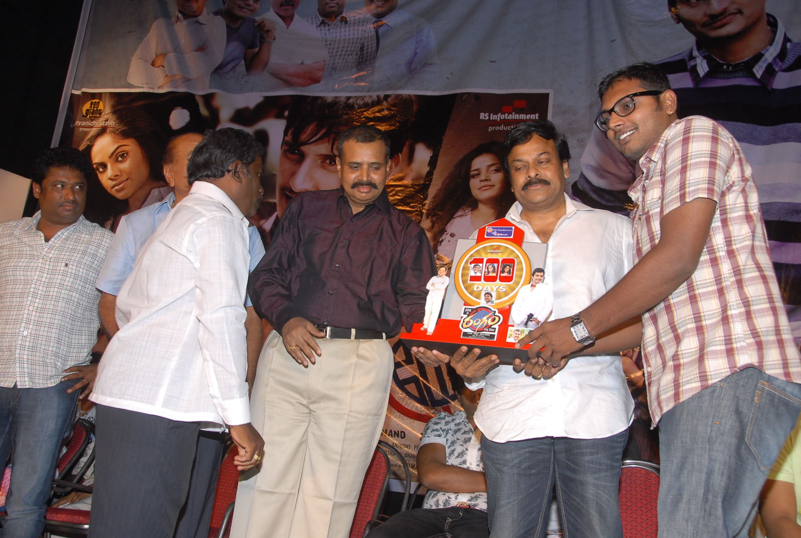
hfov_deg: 53.0
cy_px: 269
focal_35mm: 36
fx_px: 803
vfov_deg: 37.0
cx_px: 400
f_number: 6.3
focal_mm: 24
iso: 320
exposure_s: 1/125
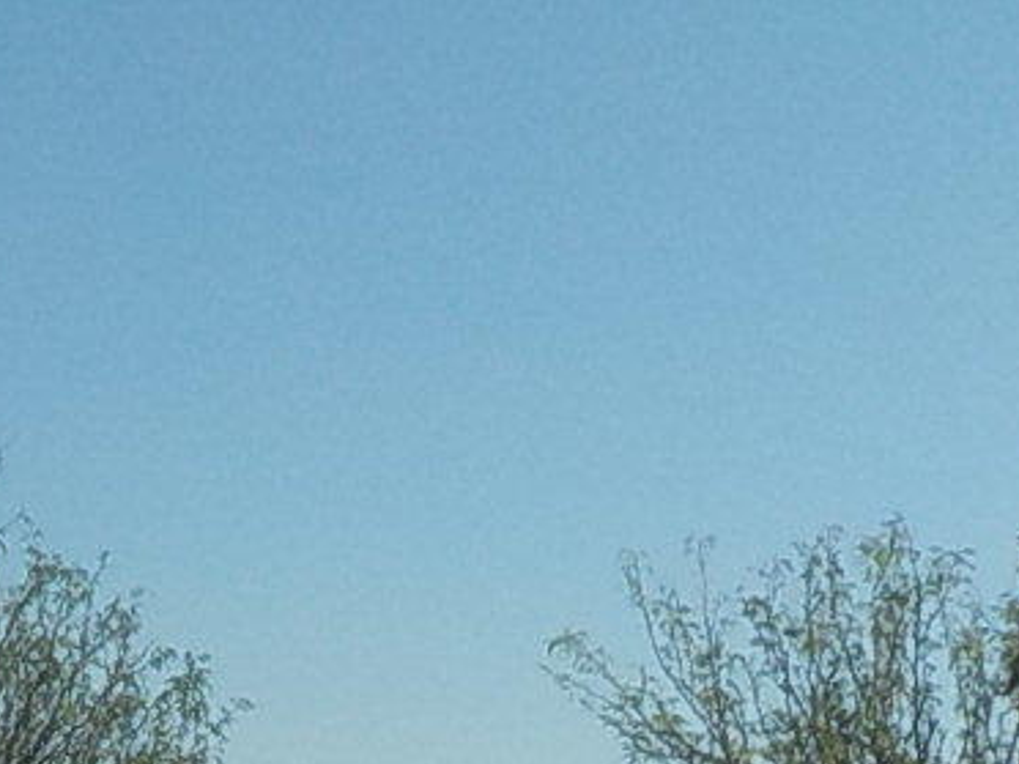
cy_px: 1202
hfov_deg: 15.2
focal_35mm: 129
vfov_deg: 11.0
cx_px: 315
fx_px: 3797
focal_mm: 4.1
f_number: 3.3
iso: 125
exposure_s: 1/1600
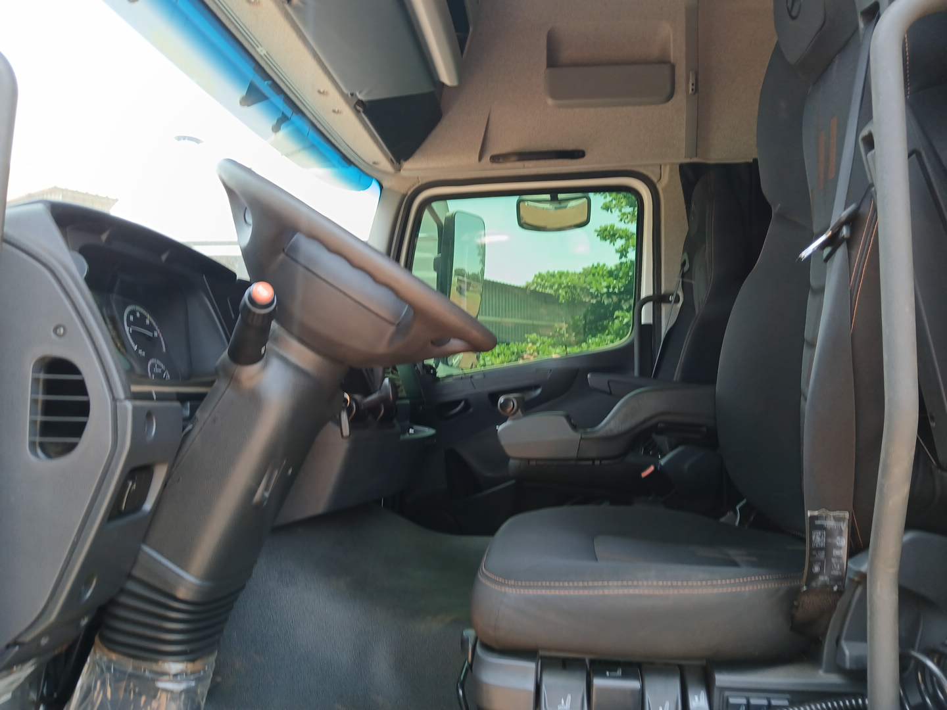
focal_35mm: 26
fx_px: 711
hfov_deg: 67.3
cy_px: 355
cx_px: 474
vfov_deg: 53.1
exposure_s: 1/50
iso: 50
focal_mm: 3.98
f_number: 1.8
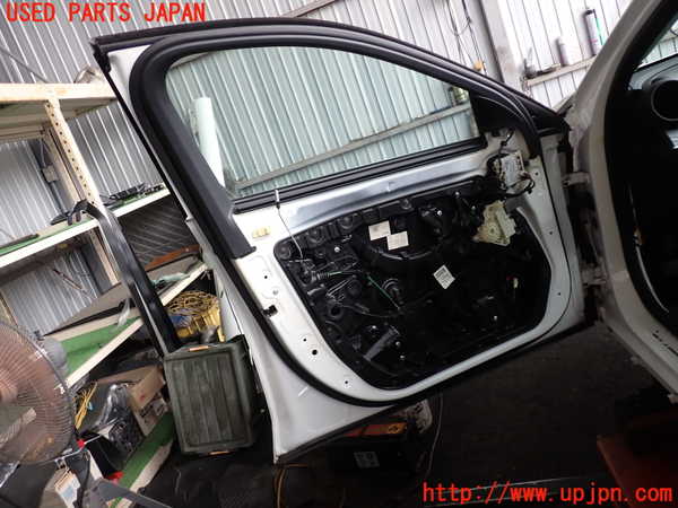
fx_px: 588
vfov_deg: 46.8
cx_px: 339
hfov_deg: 60.0
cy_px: 254
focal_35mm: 30
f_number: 2.3
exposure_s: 1/100
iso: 100
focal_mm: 5.4
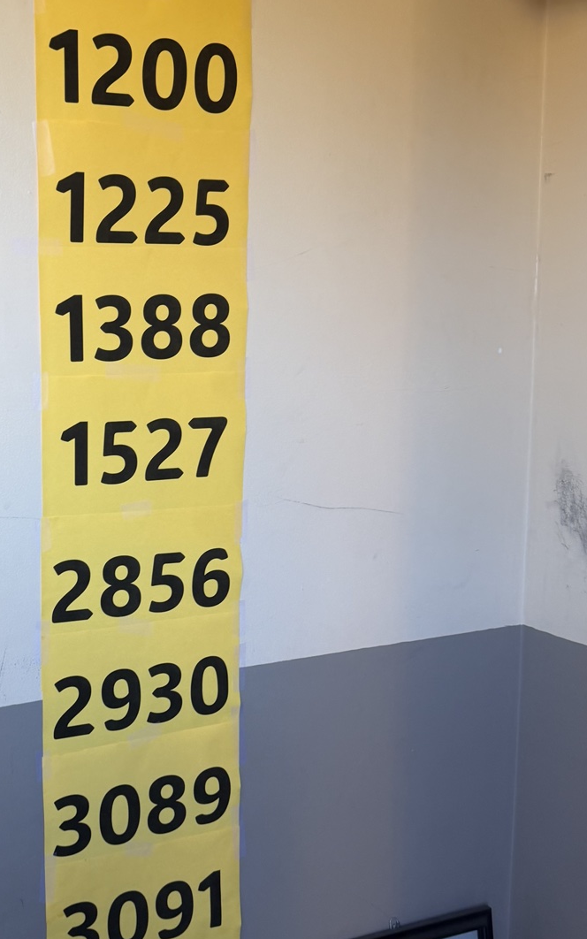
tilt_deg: -6.5
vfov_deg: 48.2
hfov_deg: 30.0
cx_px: 65
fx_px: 1049
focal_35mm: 41
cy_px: 470
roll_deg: +3.1
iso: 100
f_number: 1.78
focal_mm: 6.76
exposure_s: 1/120
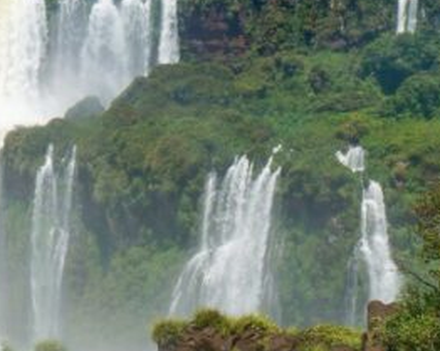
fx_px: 1431
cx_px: 331
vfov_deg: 13.8
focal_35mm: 110
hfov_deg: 17.4
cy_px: 333
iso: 100
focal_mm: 20
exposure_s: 1/160
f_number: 13
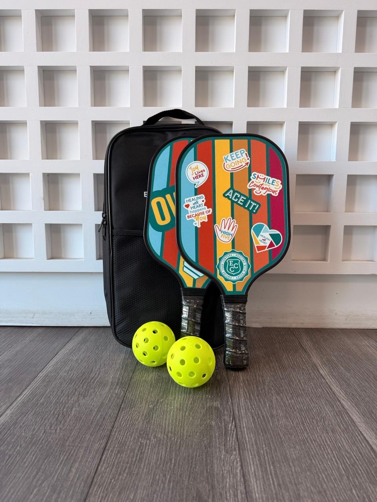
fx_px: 349
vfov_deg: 71.6
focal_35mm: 24
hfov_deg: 56.8
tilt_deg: -8.7
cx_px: 188
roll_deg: -1.2
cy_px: 251
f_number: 1.78
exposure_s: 1/120
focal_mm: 6.76
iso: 100
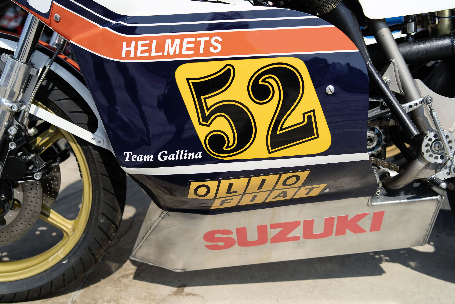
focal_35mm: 35
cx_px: 228
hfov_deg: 54.4
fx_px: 442
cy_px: 152
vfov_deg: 37.9
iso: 160
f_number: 4.5
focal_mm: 35
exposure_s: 1/2000
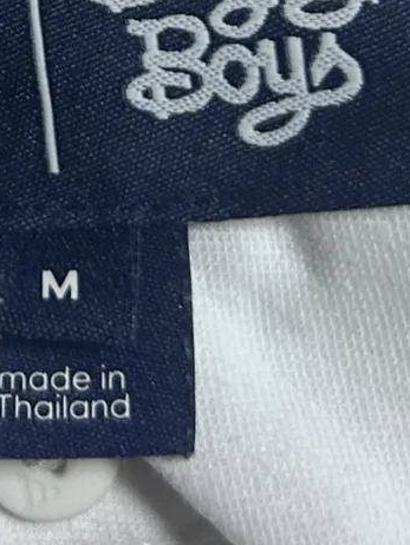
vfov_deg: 13.0
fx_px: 2272
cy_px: -248
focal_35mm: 144
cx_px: -32
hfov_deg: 10.2
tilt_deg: -63.8
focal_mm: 5.7
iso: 100
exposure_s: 1/100
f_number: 1.5
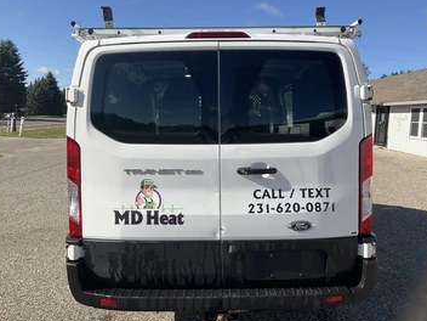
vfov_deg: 42.9
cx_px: 212
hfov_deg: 55.4
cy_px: 159
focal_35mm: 33
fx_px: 407
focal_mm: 3
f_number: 1.8
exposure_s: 1/2141
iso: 25
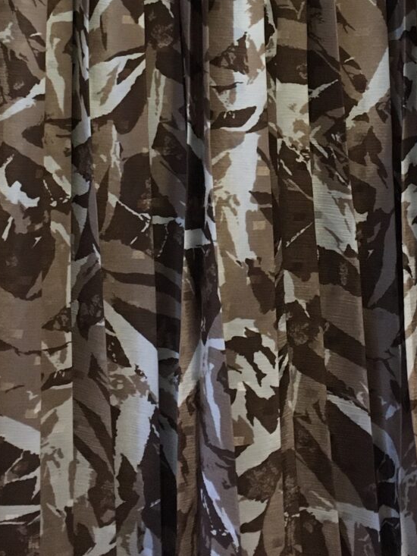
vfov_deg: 23.2
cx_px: 234
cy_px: 12
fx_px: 1301
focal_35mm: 81
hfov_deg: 18.2
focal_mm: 4.15
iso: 200
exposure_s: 1/17
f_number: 2.2
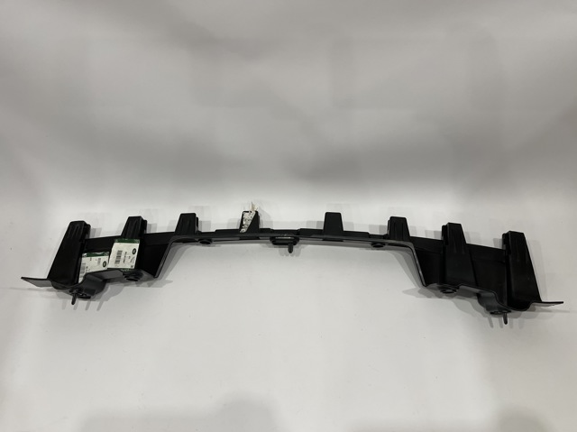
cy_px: 216
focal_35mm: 25
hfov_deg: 69.4
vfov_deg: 54.8
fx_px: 416
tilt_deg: -52.7
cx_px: 288
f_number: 1.6
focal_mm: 5.1
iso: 100
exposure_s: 1/100
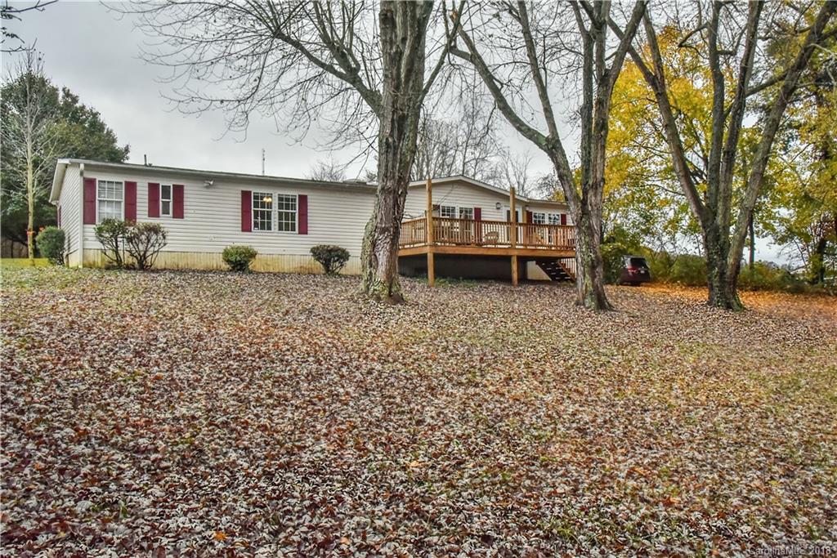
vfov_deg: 43.6
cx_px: 418
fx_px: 698
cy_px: 279
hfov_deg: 61.9
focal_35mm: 30
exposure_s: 1/200
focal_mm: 30
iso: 4000
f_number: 14
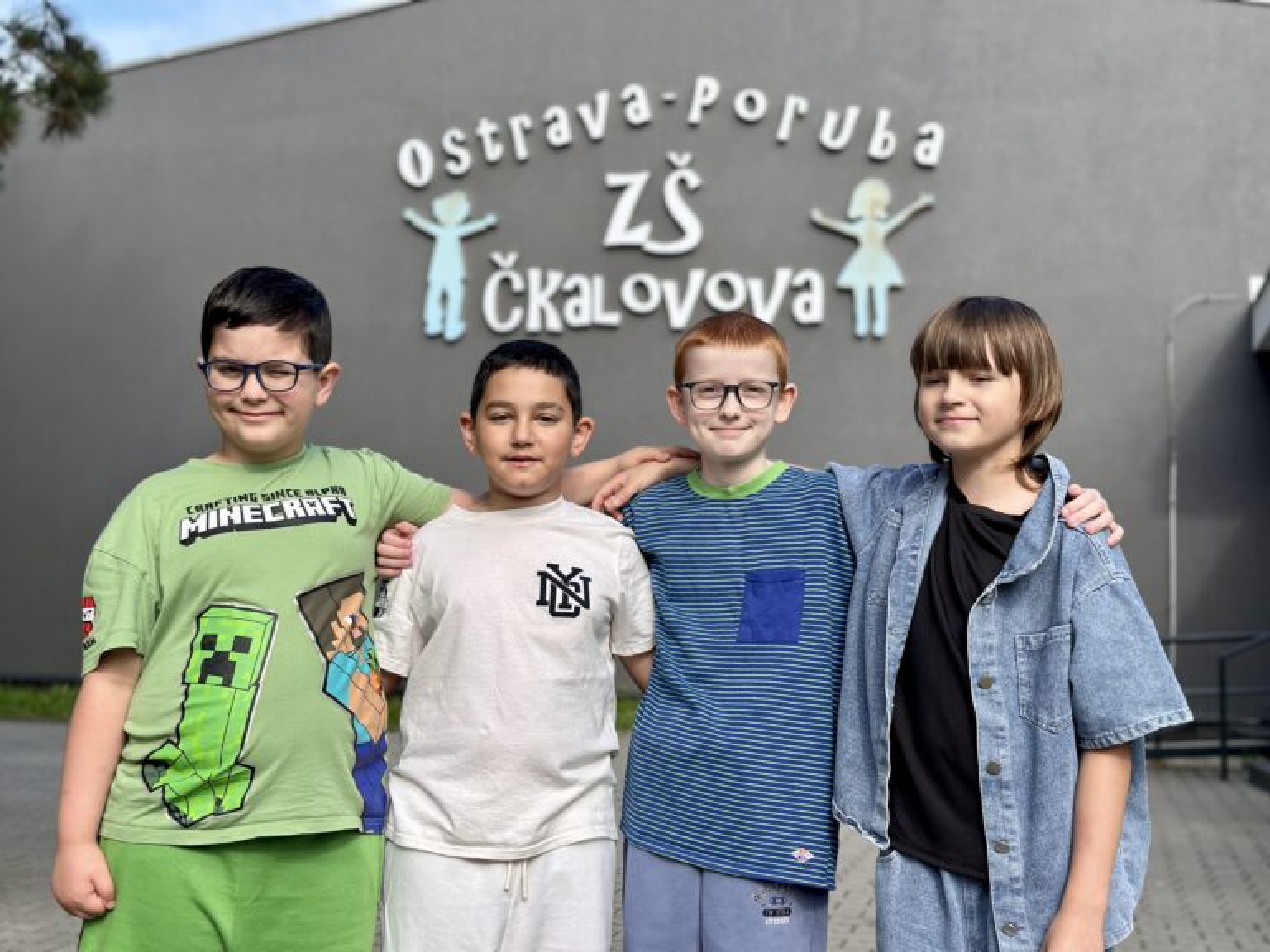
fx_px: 1761
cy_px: 476
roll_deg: -1.9
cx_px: 635
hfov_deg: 39.7
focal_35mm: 48
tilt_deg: +5.3
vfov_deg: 30.3
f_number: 1.78
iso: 80
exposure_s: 1/2532
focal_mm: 6.86
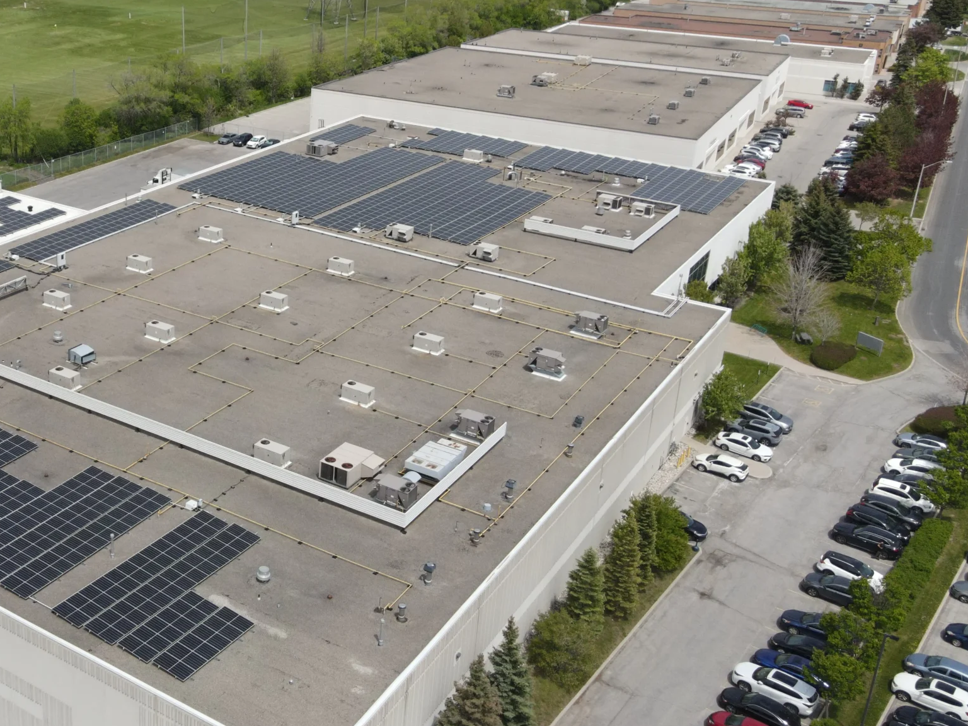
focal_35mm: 40
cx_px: 193
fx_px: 1119
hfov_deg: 44.5
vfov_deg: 35.9
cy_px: 301
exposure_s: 1/1000
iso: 100
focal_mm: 4.5
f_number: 2.8
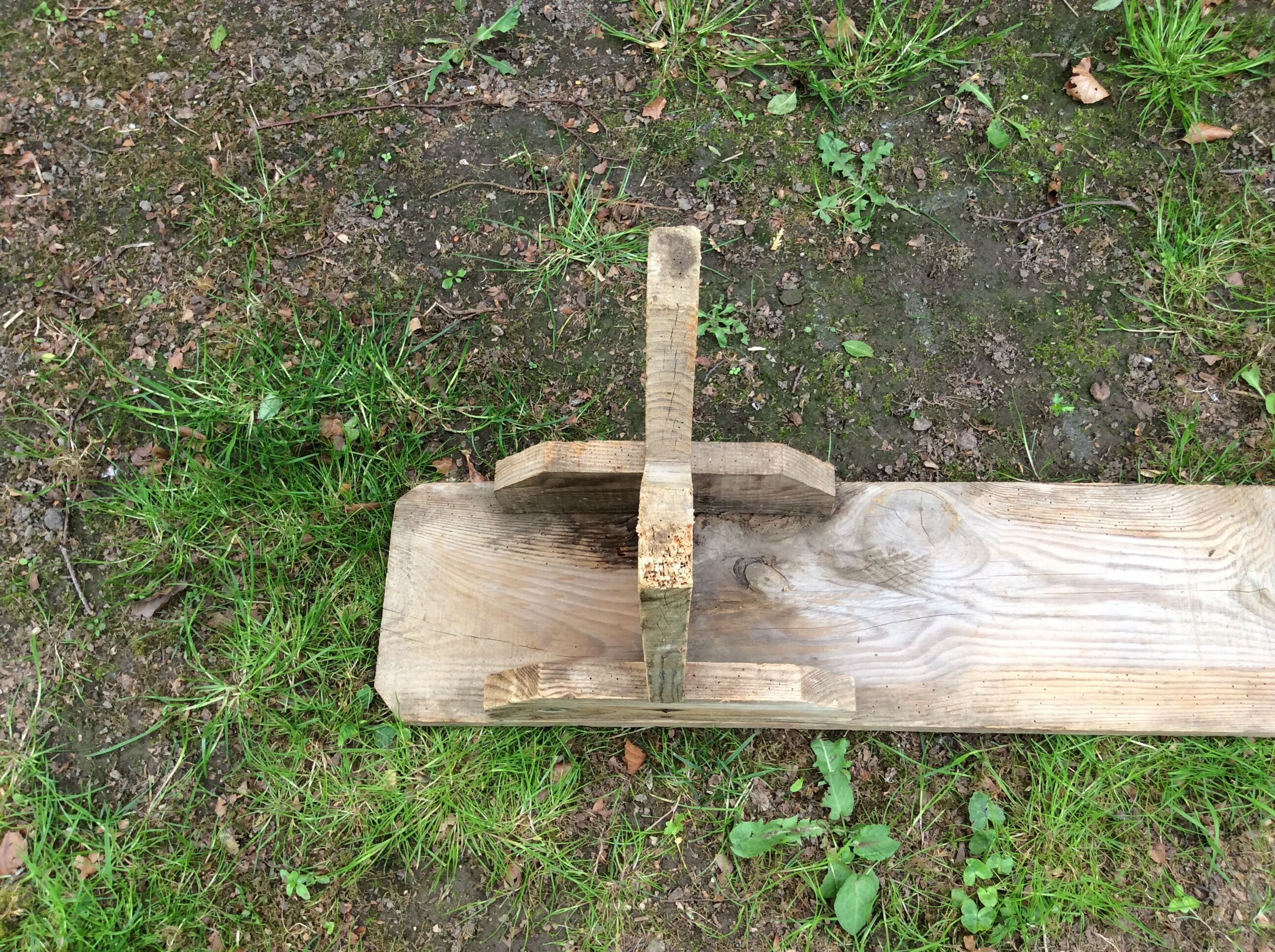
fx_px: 1177
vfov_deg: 44.1
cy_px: 476
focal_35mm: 32
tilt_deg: -65.7
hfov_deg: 56.9
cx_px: 638
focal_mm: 3.3
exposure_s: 1/172
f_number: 2.4
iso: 32
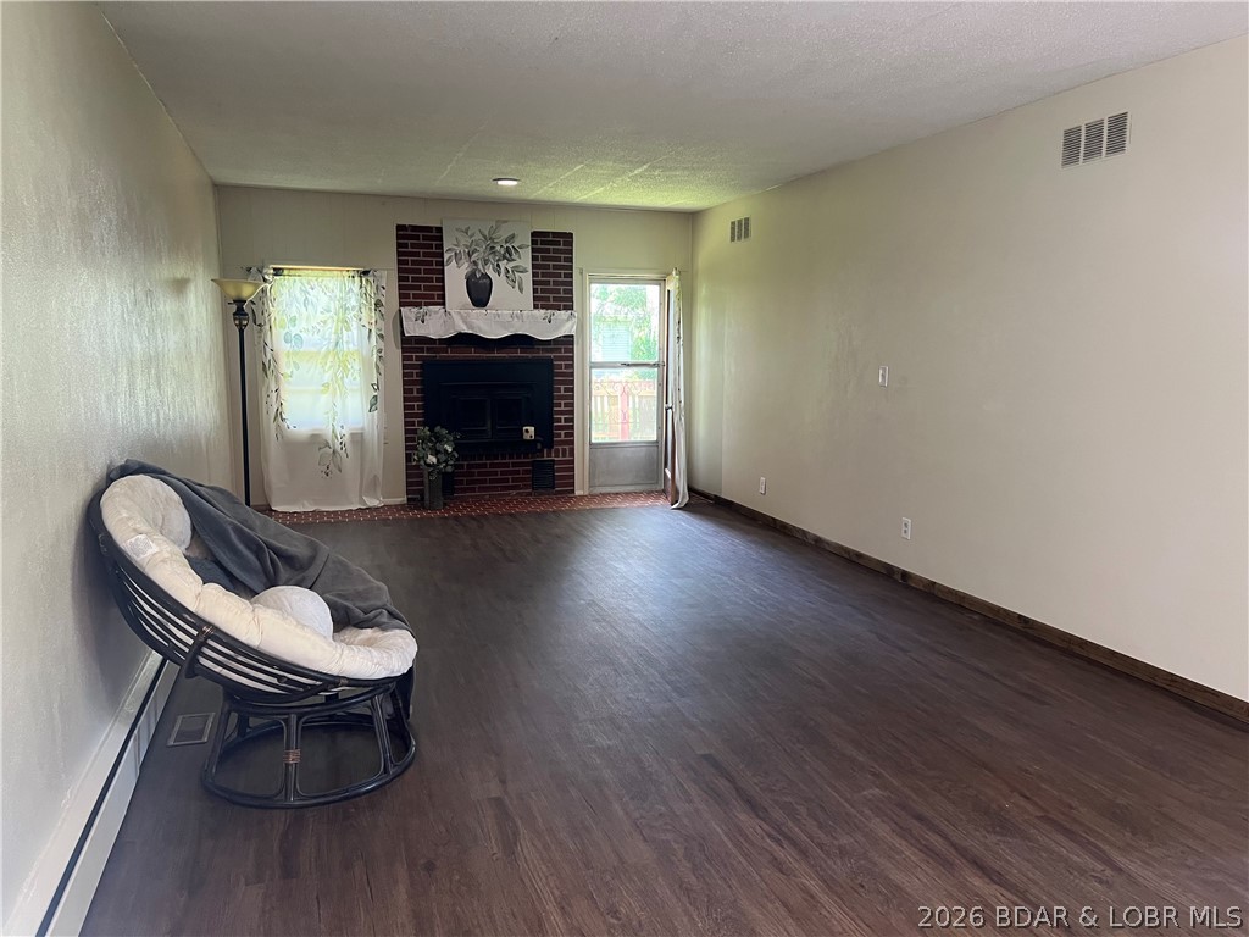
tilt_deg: -8.4
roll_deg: -0.5
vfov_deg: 53.1
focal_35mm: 26
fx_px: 938
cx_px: 624
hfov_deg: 67.3
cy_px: 468
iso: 160
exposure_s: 1/60
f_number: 1.5
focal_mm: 5.7
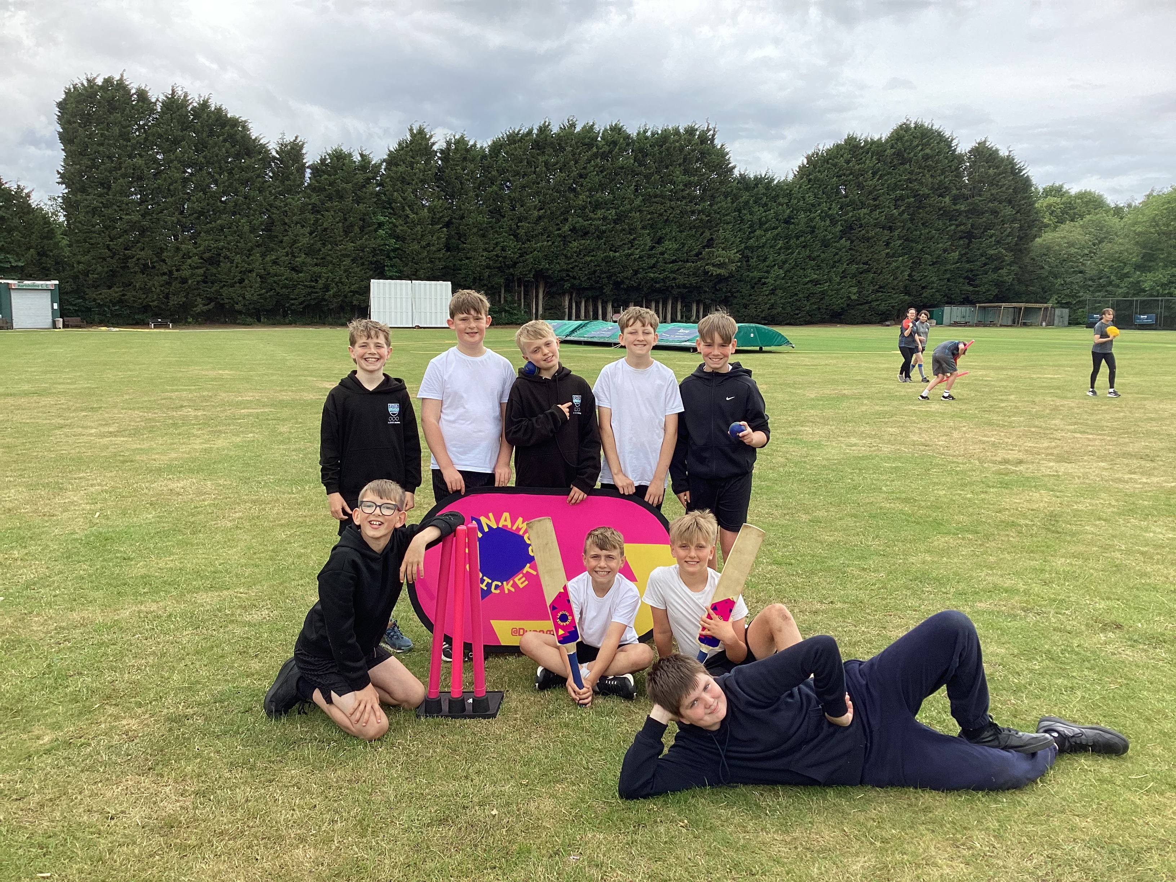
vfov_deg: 45.4
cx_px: 588
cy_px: 441
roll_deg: -0.5
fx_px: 1053
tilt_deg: -8.4
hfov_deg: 58.4
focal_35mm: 31
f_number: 2.4
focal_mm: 3.3
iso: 25
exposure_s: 1/307
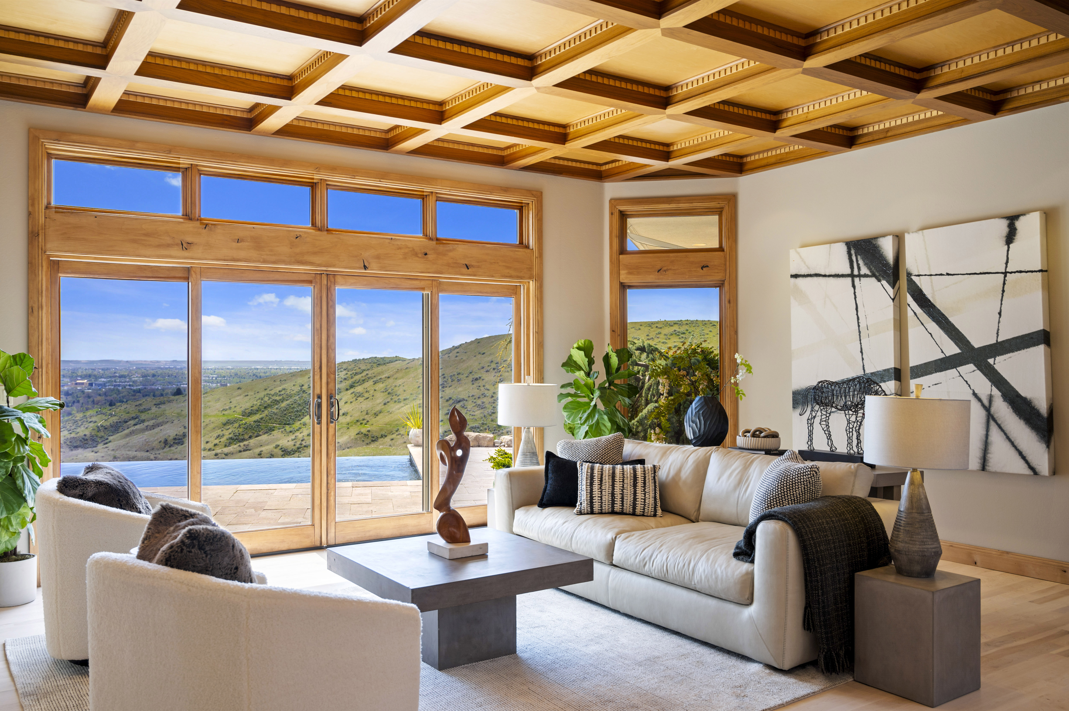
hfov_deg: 62.0
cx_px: 534
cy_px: 356
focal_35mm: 30
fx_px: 890
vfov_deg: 43.6
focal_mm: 30
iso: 125
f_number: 5.6
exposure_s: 1/40
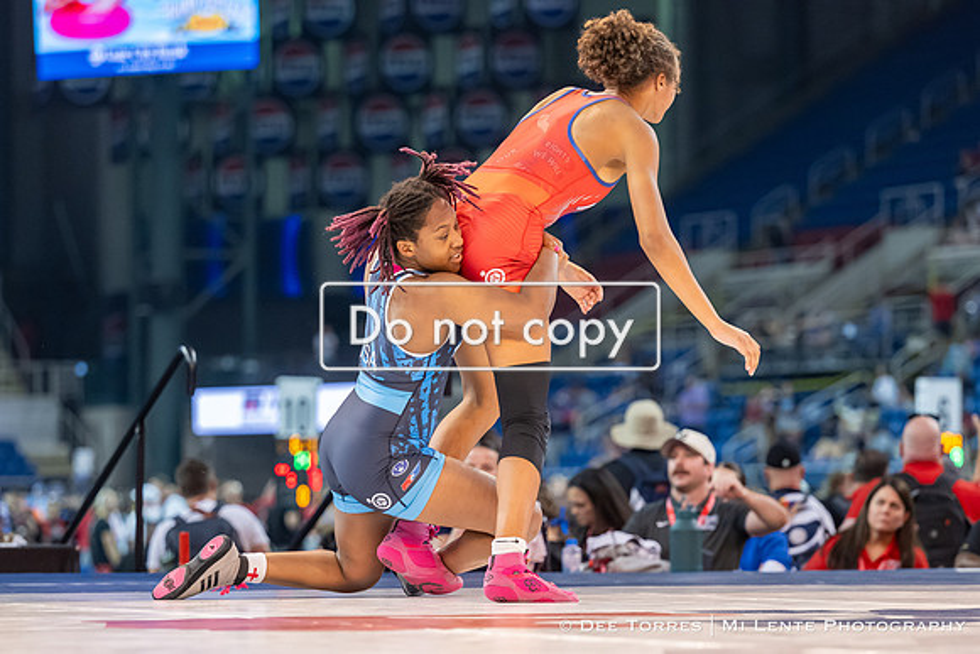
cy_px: 453
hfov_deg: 12.4
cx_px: 457
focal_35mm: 166
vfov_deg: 8.3
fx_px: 4528
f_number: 2.8
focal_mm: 120
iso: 2200
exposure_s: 1/800
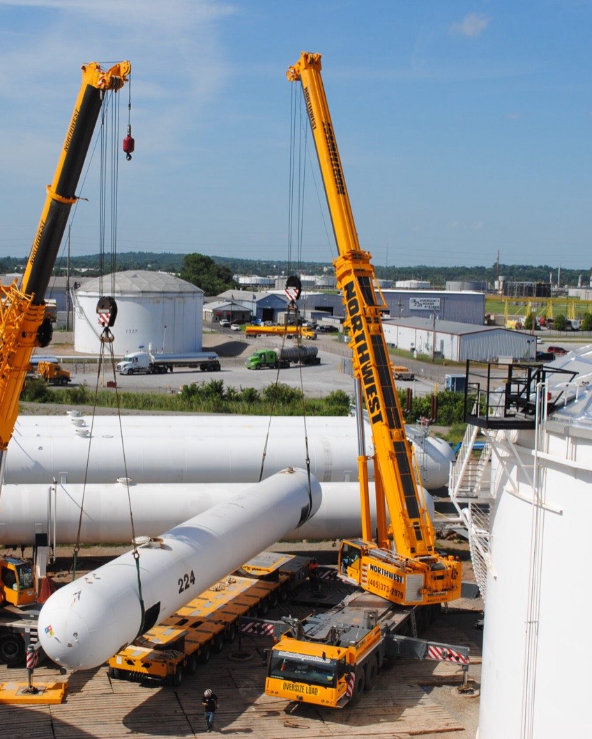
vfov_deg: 36.7
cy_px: 368
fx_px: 1117
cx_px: 214
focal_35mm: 51
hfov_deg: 29.5
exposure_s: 1/320
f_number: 9
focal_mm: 24
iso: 100
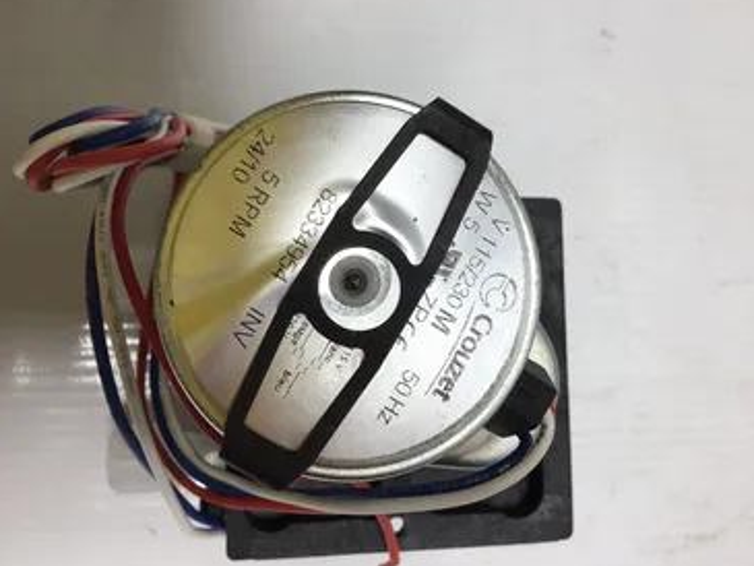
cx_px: 343
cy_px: 262
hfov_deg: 53.9
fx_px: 741
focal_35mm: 34
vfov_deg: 41.8
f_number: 2.4
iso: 25
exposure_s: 1/141
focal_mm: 3.3
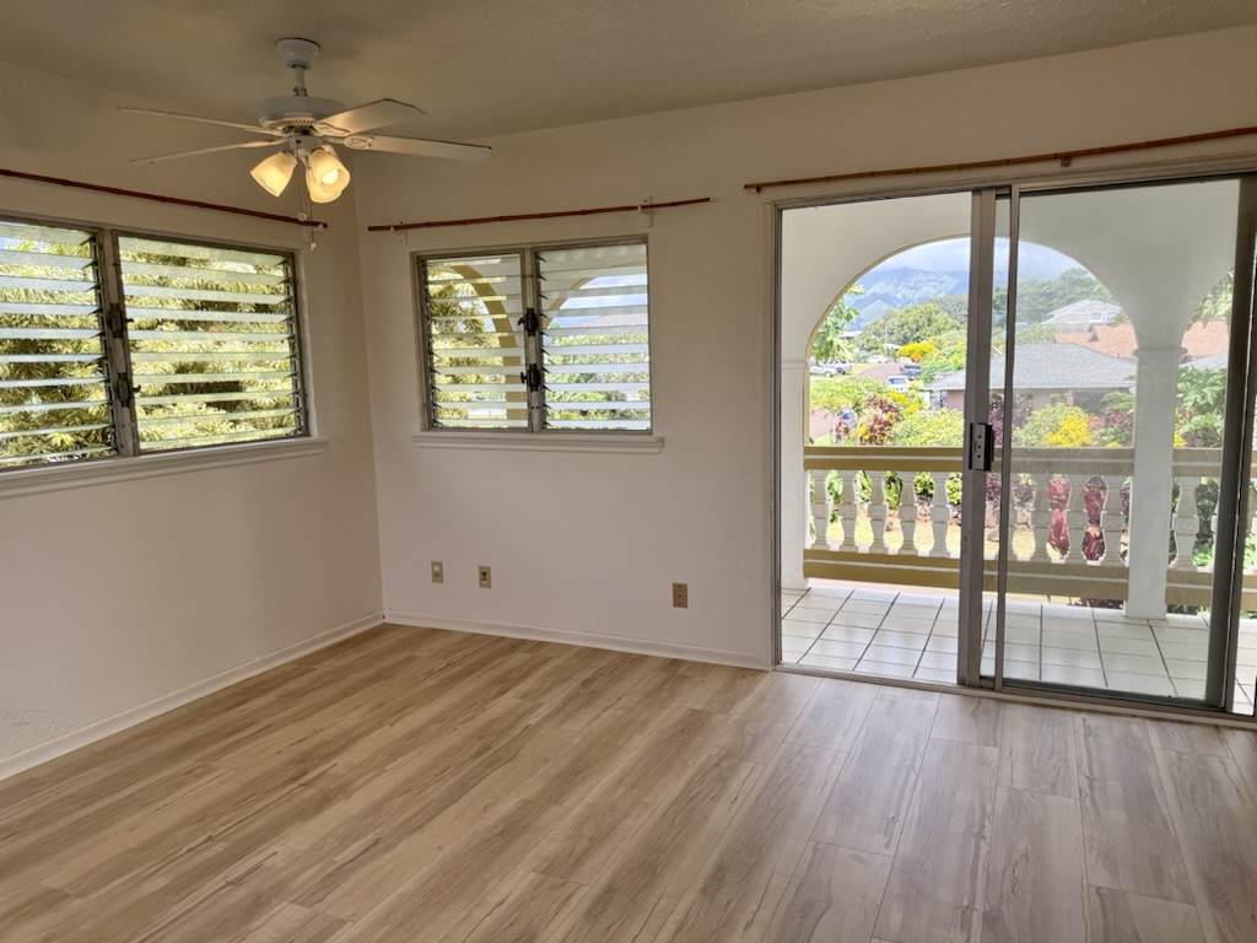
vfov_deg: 56.8
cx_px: 628
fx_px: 872
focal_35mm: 24
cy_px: 472
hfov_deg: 71.6
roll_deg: +2.1
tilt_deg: -7.6
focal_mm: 6.76
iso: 100
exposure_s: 1/1046
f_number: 1.78
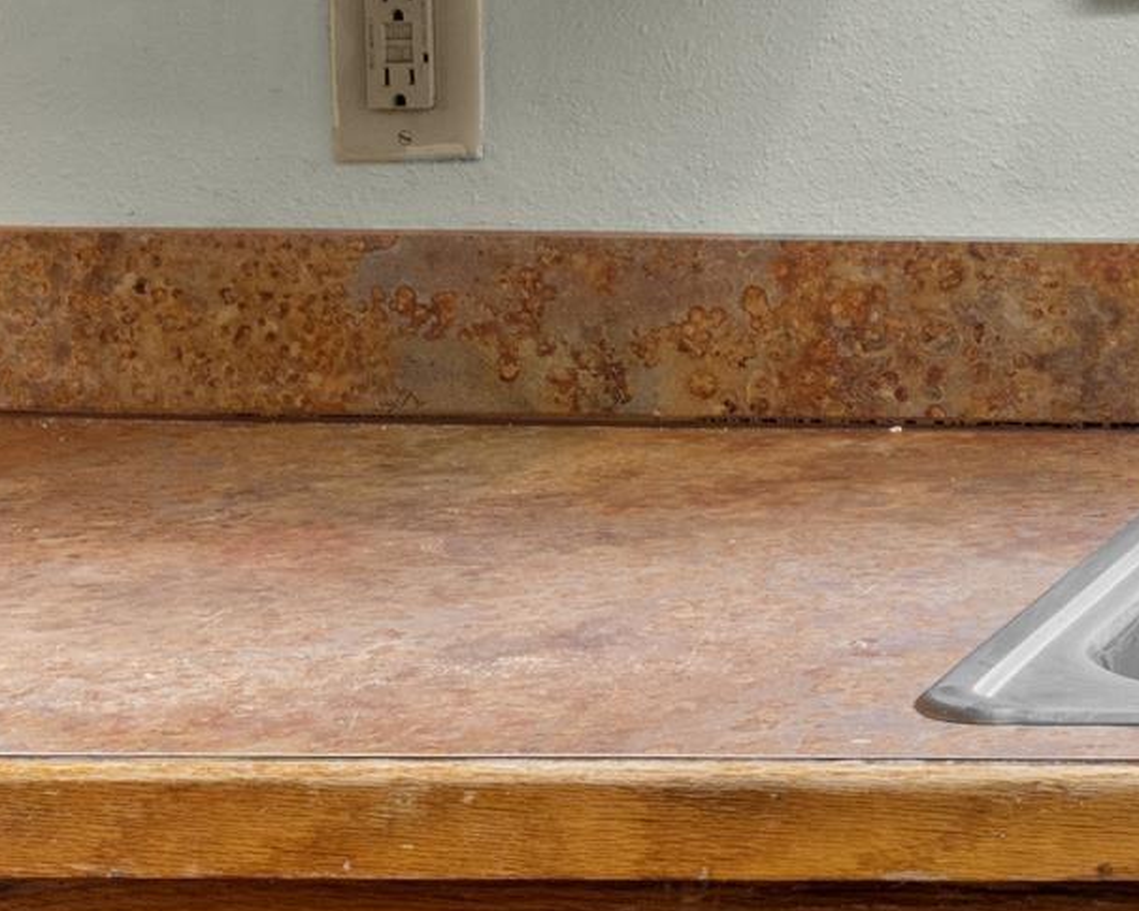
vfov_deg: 14.7
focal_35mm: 101
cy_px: -154
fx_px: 3417
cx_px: 2067
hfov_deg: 16.0
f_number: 8
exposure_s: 1/5
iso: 250
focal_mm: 17.4
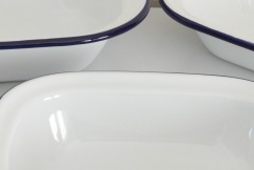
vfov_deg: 11.7
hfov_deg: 17.6
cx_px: 134
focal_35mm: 116
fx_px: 821
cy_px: 28
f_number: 5.6
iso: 400
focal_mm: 27
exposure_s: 1/125
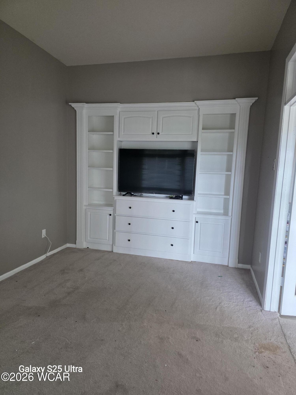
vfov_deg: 73.9
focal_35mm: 23
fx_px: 262
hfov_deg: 58.9
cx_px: 148
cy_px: 198
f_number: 1.7
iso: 200
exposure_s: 1/120
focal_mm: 6.3
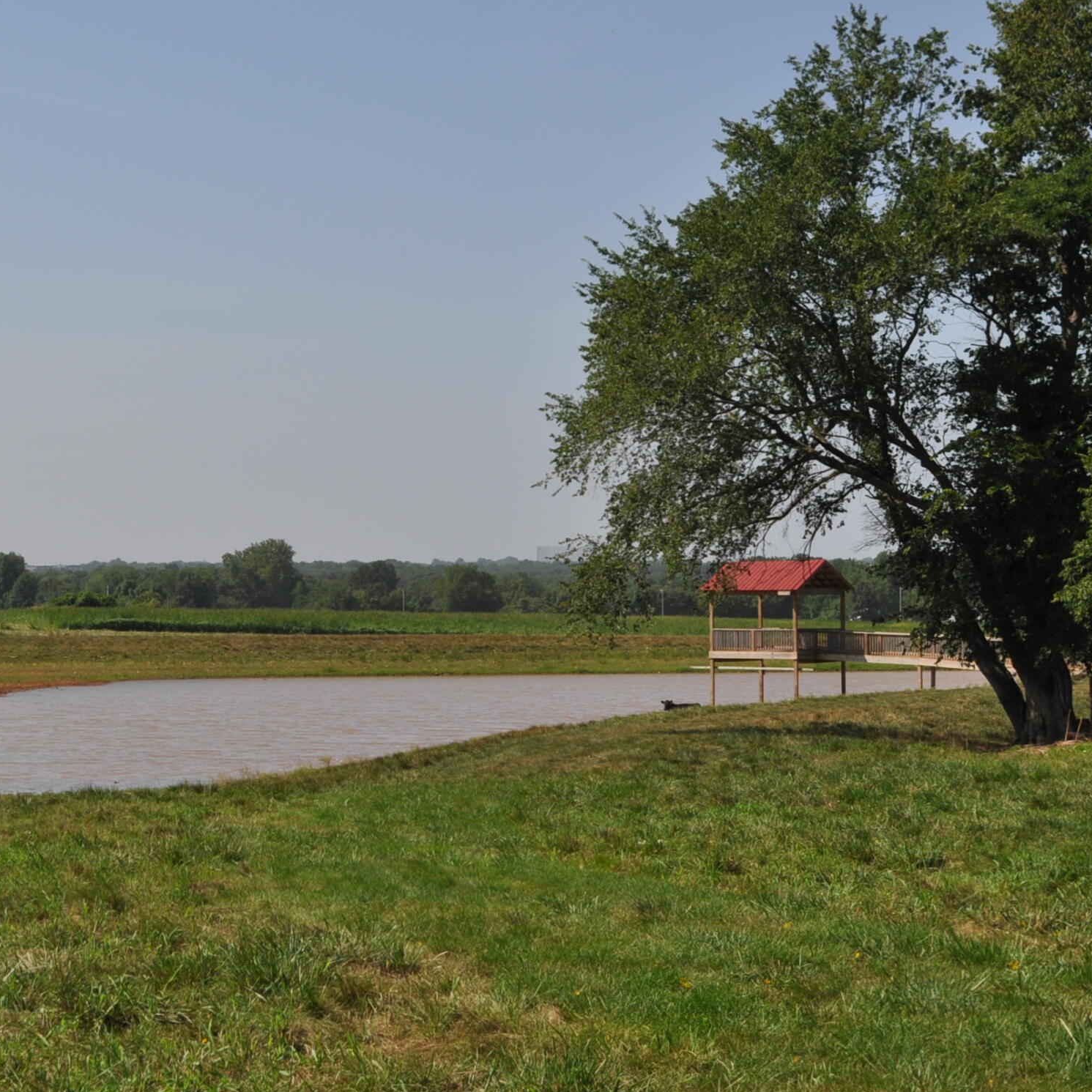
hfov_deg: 20.8
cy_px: 547
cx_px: 181
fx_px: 2927
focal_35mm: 82
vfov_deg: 21.1
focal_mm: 32
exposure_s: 1/400
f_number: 10
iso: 200
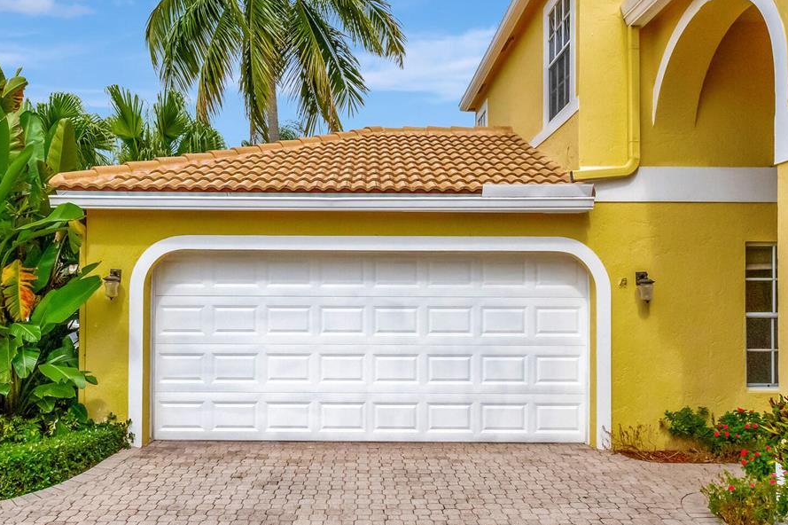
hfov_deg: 67.3
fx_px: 591
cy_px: 287
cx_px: 366
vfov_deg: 47.8
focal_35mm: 27
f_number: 9
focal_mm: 10
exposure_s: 1/6400
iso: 1600
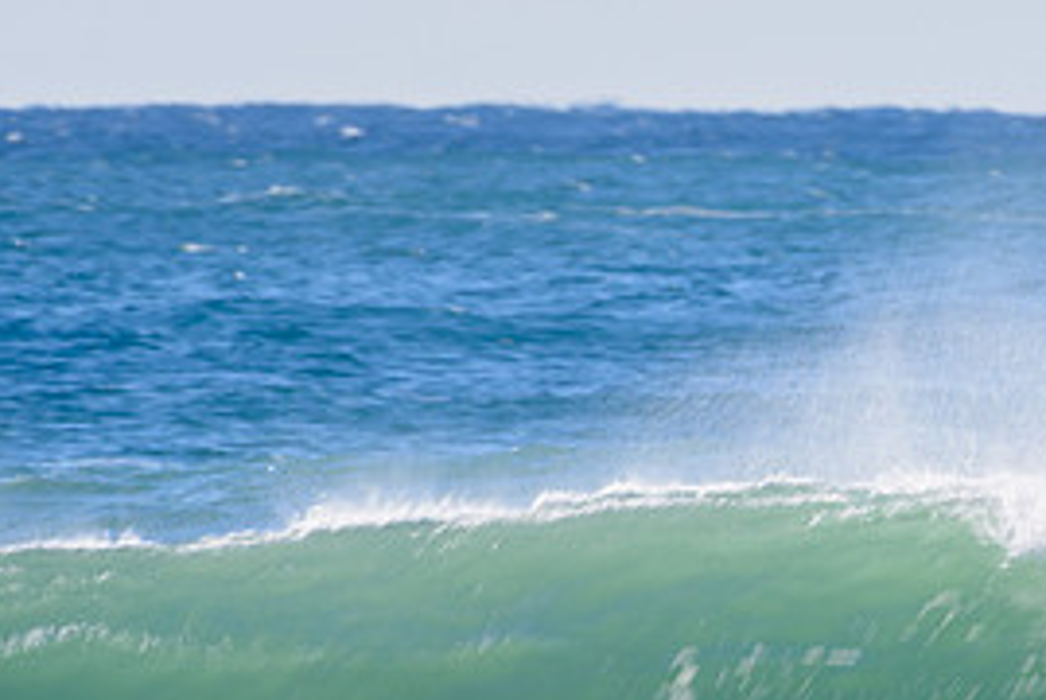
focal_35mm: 1319
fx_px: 38365
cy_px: 591
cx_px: 1198
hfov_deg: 1.6
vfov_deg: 1.0
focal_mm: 500
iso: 31
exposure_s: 1/20
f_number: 9
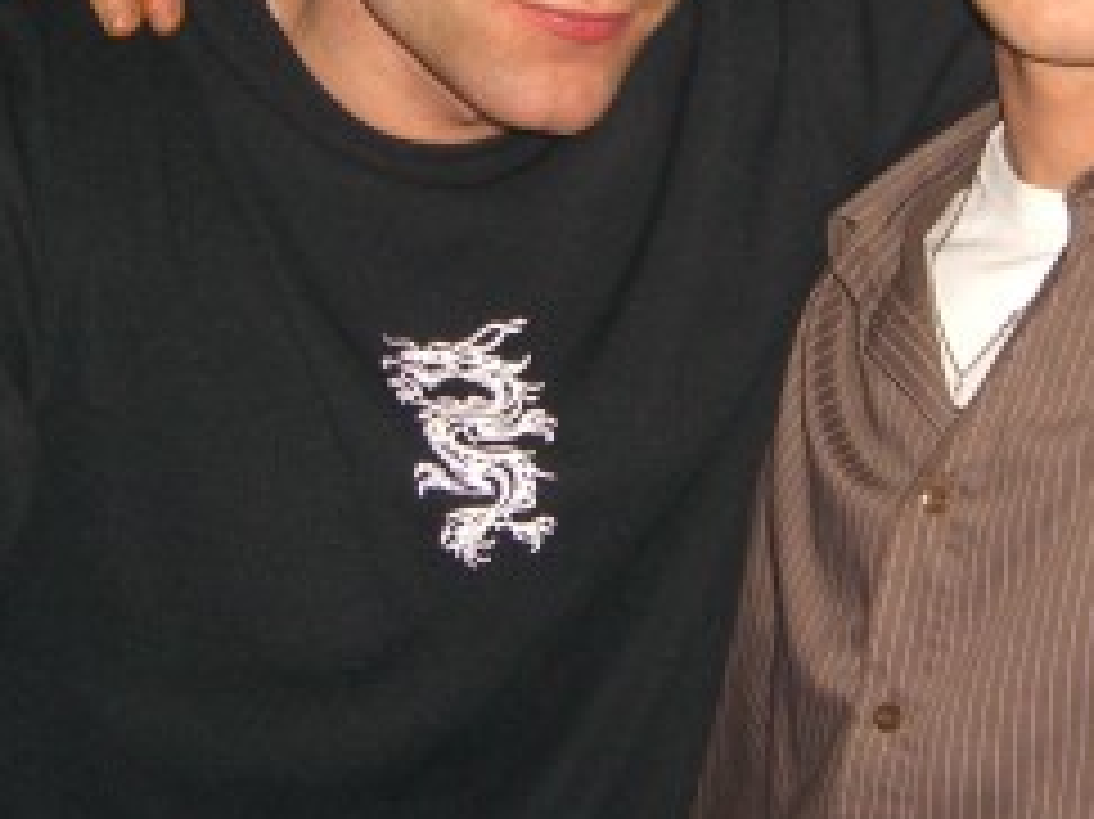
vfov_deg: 15.7
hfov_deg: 20.8
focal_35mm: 94
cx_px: 756
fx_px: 2969
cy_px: 261
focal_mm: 7.9
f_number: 2.8
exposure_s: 1/60
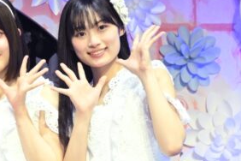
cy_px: 248
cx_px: -114
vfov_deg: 6.9
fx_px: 1312
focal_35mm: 196
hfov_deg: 10.2
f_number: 8
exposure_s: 1/160
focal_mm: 46
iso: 2000
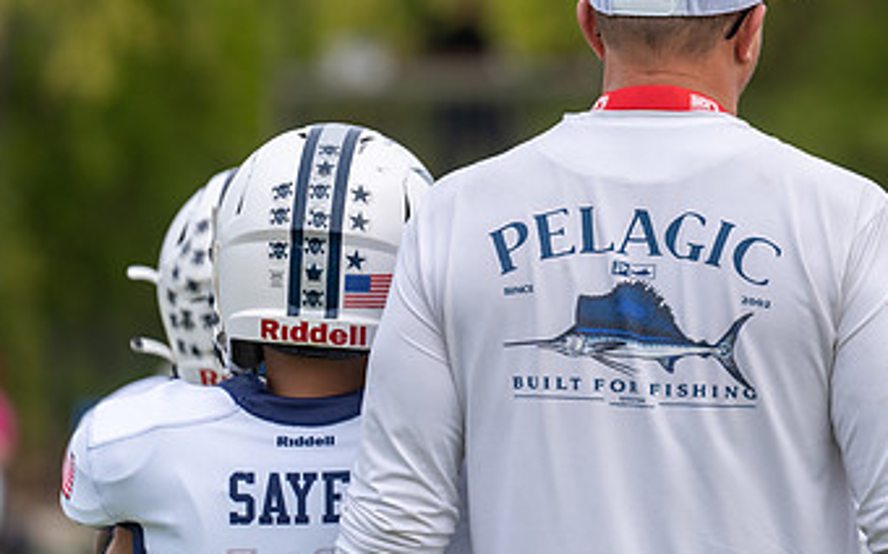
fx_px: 8416
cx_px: 697
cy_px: 263
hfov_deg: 6.0
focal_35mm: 348
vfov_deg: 3.8
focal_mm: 200
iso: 200
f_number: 3.5
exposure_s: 1/1250
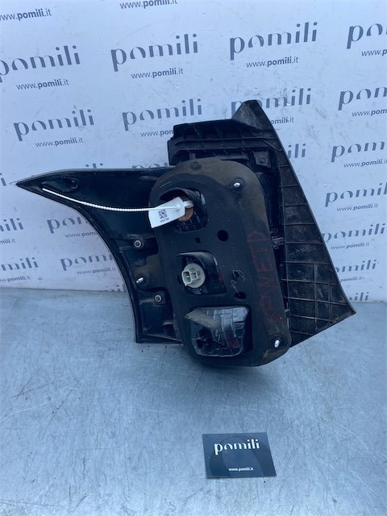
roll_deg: -6.8
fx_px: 388
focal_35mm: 26
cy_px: 258
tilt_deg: -37.0
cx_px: 194
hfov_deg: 53.1
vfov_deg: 67.3
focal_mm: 4.25
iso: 32
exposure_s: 1/757
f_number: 1.8
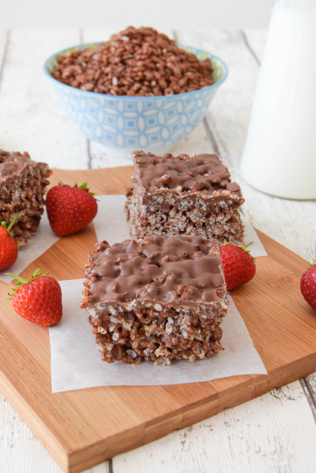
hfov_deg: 19.7
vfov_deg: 29.2
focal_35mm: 69
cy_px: 236
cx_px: 158
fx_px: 908
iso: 400
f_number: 8
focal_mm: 46
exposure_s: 1/250
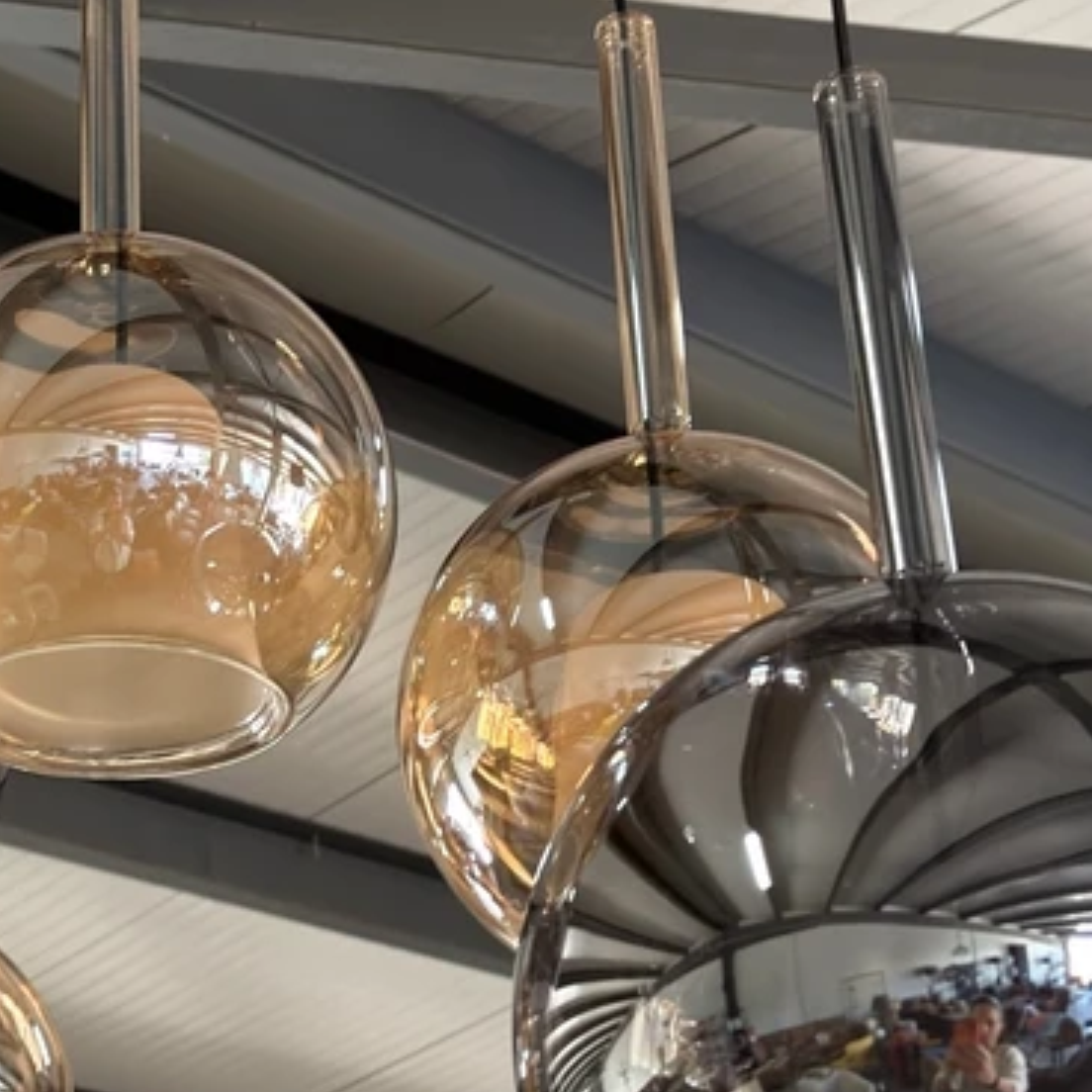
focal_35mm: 91
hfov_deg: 18.9
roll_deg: +2.0
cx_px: 228
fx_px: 3248
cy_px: 519
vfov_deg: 19.1
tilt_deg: +26.1
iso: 200
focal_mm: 6.8
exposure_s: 1/33
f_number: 1.8
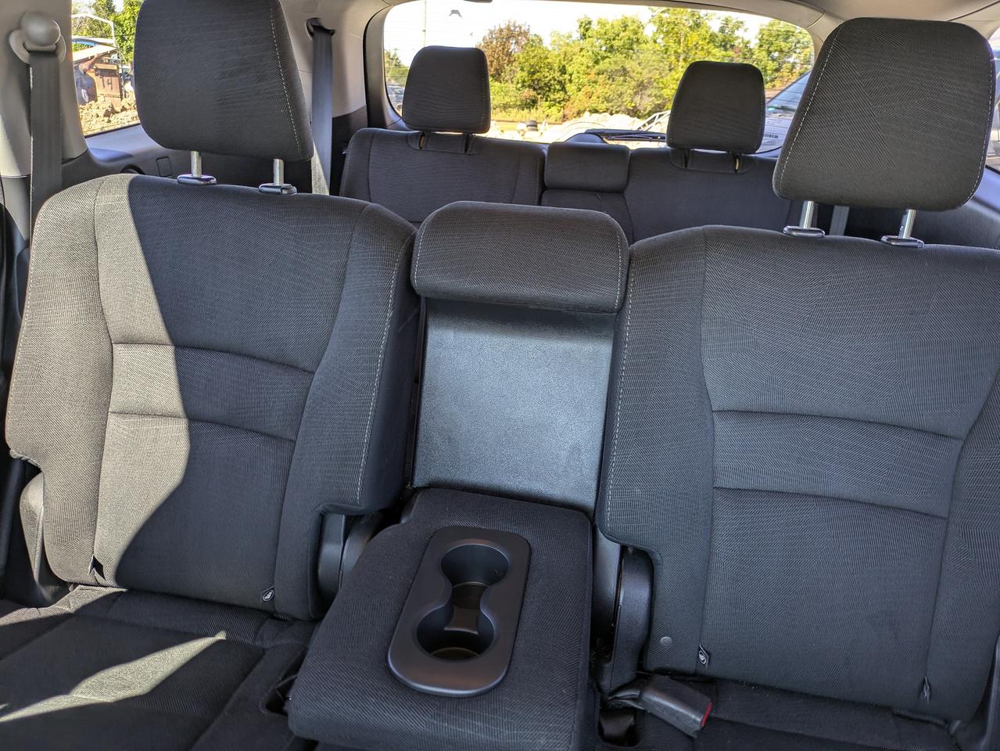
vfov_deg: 54.9
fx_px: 722
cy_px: 376
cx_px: 500
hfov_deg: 69.4
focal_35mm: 25
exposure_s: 1/100
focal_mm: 5.43
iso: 58
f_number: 1.89
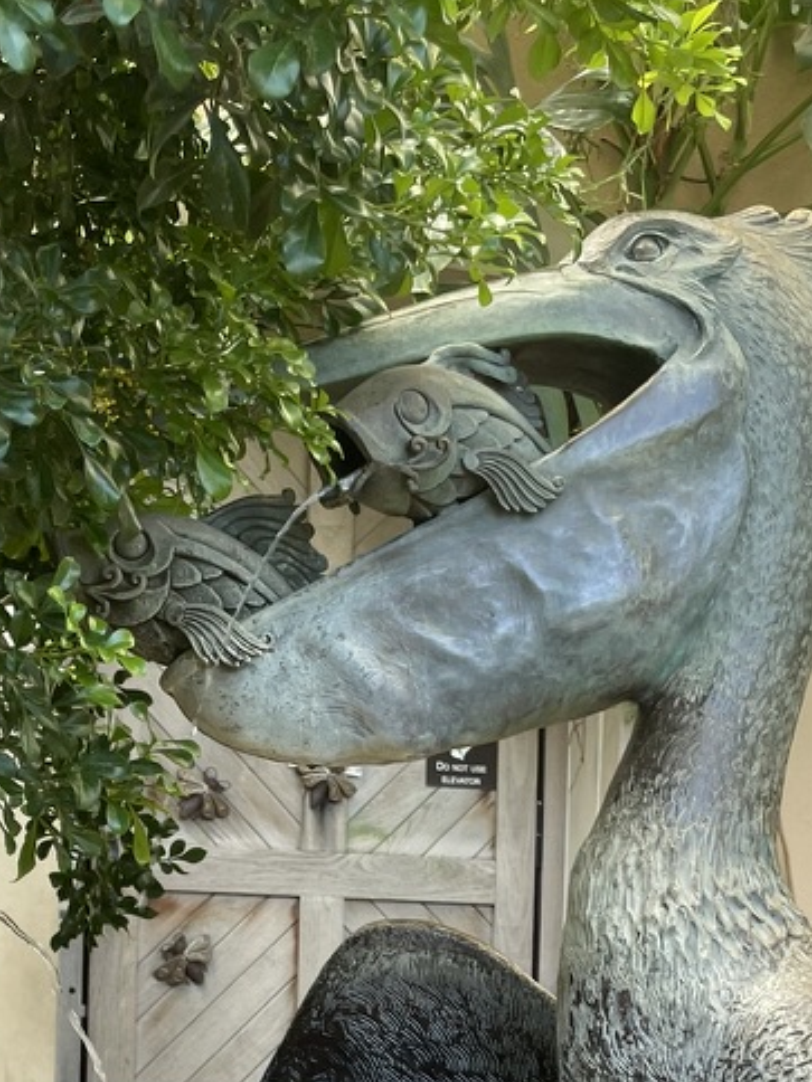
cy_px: 1028
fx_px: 1720
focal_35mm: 55
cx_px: 396
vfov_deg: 32.7
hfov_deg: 26.6
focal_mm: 4.2
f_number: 1.6
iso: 64
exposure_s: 1/121
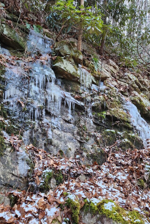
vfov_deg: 69.3
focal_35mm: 26
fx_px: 162
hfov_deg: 49.5
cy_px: 122
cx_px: 72
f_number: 1.8
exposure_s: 1/180
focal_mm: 5.4
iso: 160
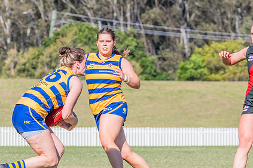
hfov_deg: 4.5
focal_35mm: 454
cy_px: 76
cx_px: 57
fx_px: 3190
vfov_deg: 3.0
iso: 800
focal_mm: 220
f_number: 11
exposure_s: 1/1250
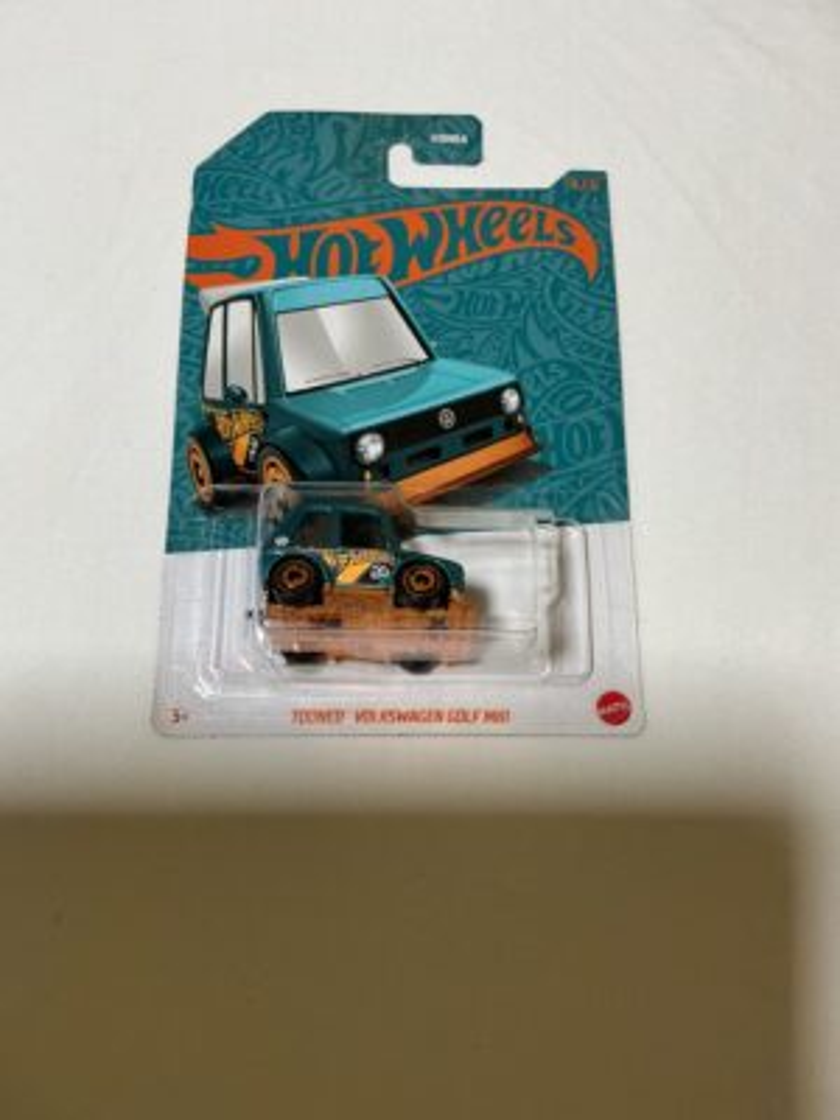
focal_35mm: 29
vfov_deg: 61.7
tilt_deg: -74.9
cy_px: 560
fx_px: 938
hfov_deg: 48.2
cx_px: 420
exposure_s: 1/60
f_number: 1.8
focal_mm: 3
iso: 100
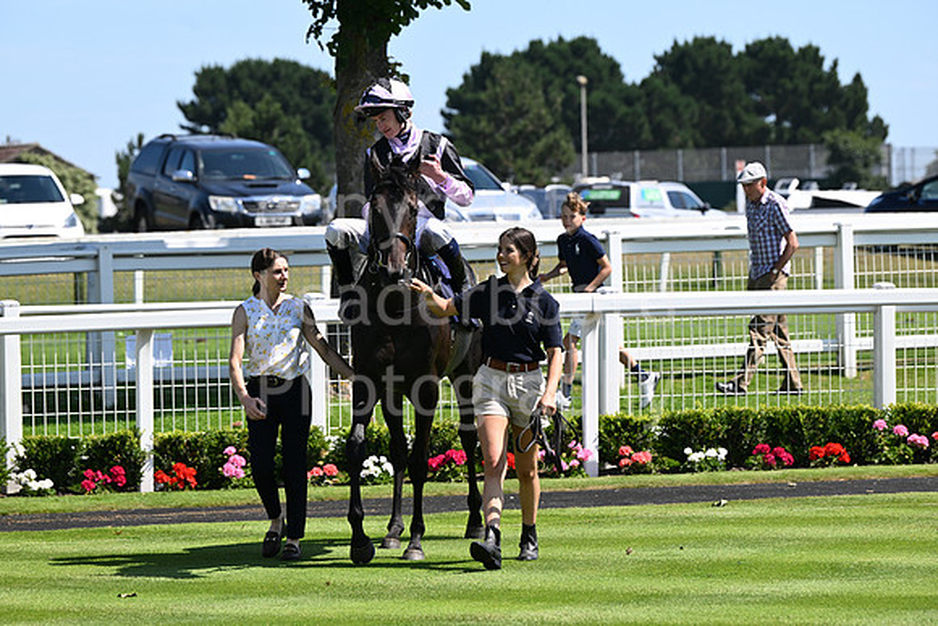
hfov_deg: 12.1
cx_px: 469
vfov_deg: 8.1
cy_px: 313
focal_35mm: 170
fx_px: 4430
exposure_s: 1/1600
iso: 400
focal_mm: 170
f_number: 5.6
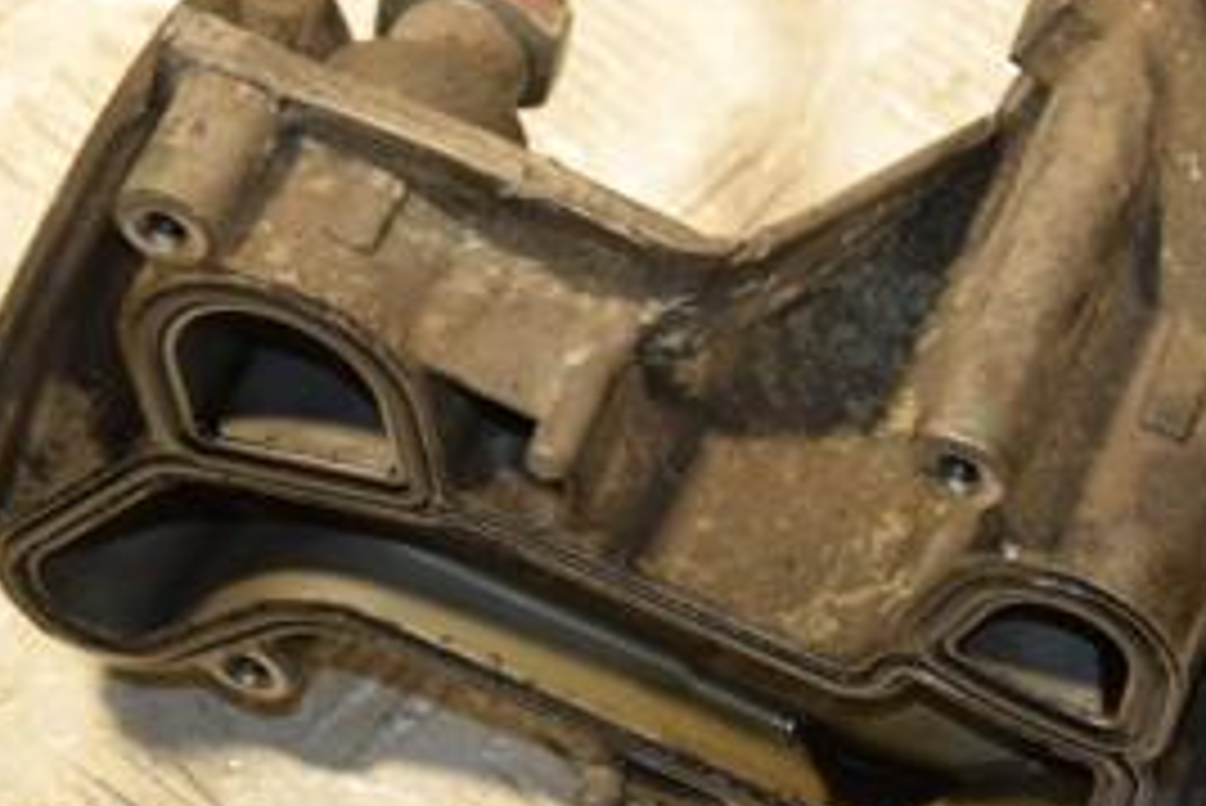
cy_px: 257
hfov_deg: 12.7
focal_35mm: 161
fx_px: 5396
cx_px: 1004
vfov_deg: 8.5
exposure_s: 1/200
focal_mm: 48
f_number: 4.8
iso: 800
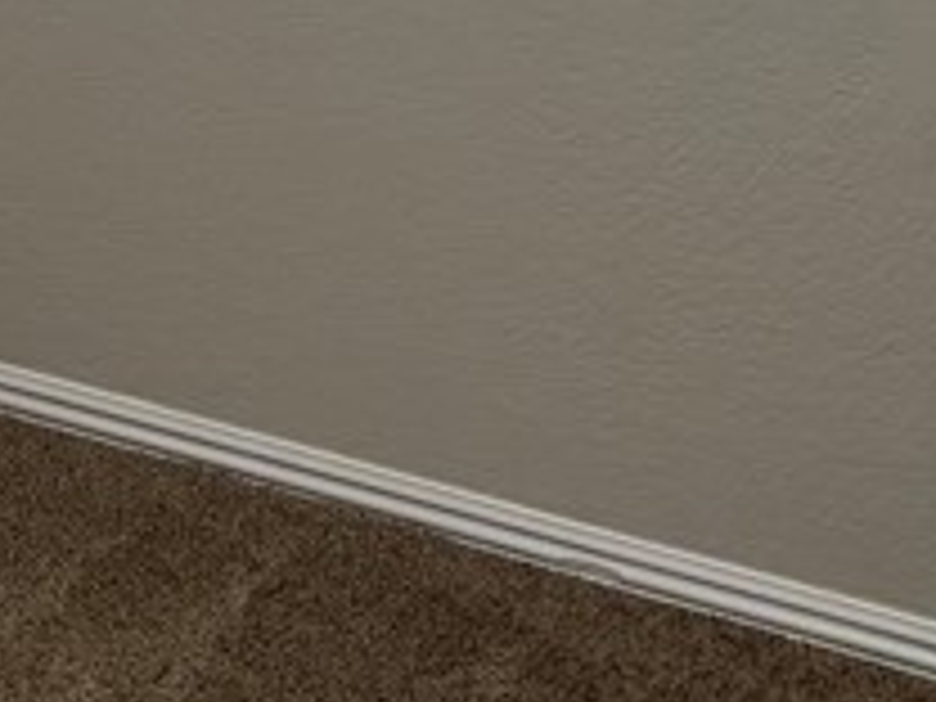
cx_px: -324
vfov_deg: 10.9
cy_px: -508
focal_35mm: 128
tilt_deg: -7.3
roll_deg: -1.5
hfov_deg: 14.7
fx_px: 3461
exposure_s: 1/120
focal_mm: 5.96
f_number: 1.6
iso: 80
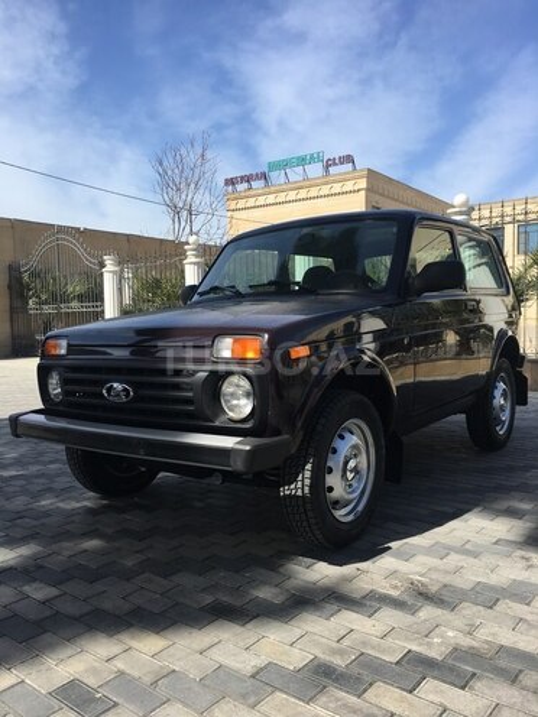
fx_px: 601
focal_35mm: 29
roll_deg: +0.6
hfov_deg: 48.2
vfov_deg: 61.7
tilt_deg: -1.5
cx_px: 269
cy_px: 358
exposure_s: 1/1261
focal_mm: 4.15
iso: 25
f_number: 2.2
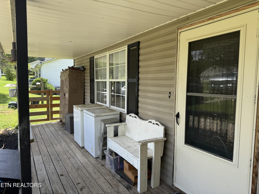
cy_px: 97
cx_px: 130
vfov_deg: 56.8
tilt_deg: -6.0
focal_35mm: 24
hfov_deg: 71.6
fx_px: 180
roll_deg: -0.9
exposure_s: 1/995
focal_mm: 6.76
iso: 80
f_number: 1.78
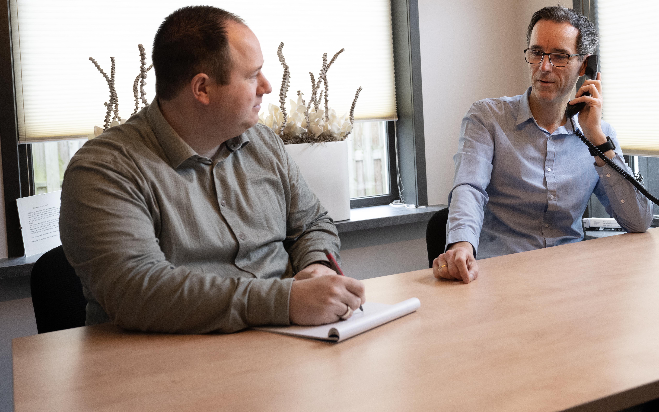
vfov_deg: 29.1
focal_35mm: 44
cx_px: 467
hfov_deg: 44.4
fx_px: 786
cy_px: 123
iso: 1600
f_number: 4
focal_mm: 28.5
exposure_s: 1/160
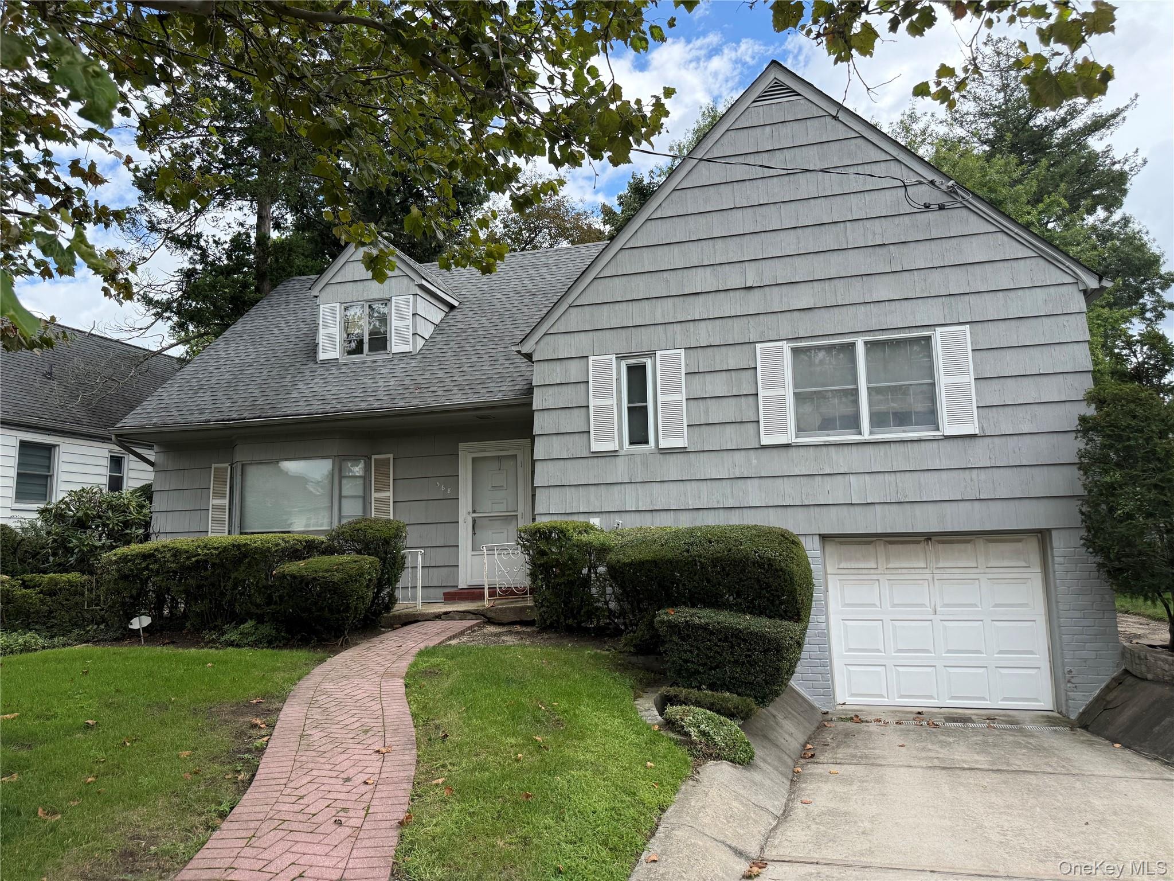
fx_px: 814
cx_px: 587
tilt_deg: +7.9
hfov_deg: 71.6
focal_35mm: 24
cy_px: 440
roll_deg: +2.5
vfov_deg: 56.8
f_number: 1.78
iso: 100
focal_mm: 6.76
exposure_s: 1/2169
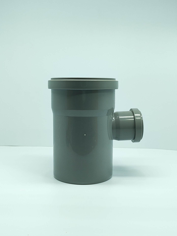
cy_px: 118
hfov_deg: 56.8
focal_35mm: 24
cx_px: 88
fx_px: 164
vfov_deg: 71.6
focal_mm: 5.89
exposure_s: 1/200
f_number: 1.89
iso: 200
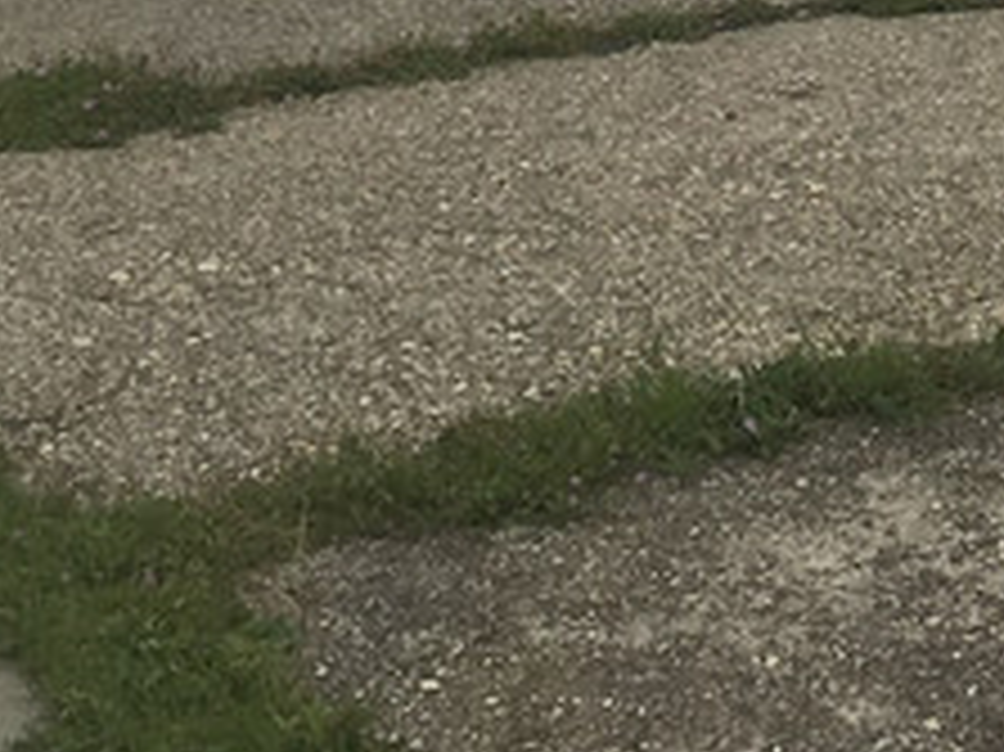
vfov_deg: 10.0
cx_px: 1456
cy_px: -689
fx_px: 4029
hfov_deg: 13.5
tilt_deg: -3.2
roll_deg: -1.5
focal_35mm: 139
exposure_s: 1/2404
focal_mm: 4.15
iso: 25
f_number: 2.2
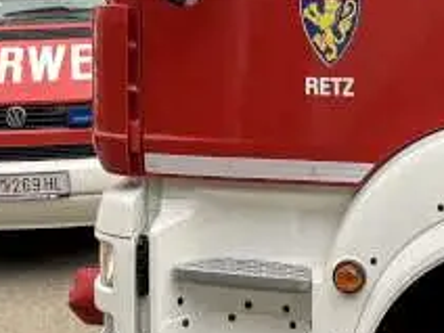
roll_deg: +2.0
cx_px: 253
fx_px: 1744
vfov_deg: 10.9
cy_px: 65
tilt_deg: -4.4
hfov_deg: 14.5
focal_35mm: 136
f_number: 1.78
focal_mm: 6.76
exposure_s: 1/693
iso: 80
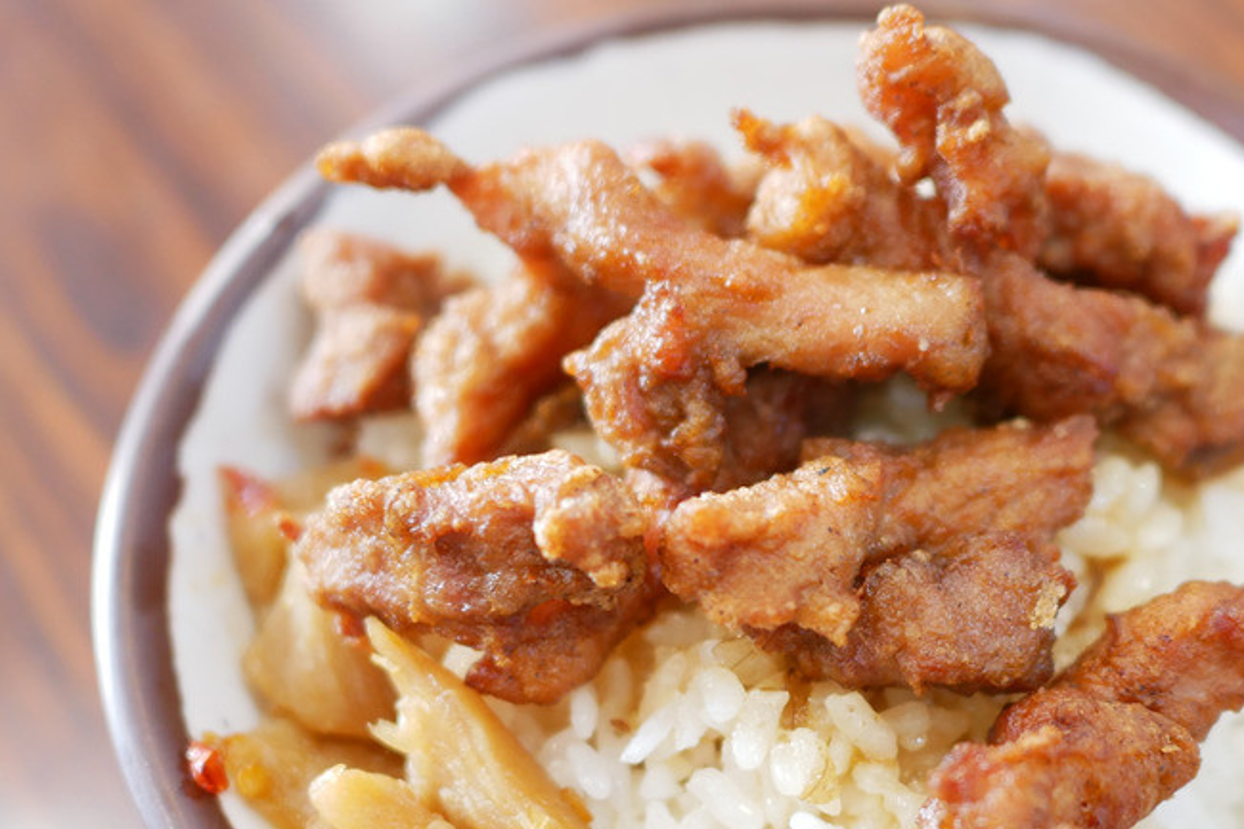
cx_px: 819
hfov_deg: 40.7
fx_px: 1658
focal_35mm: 48
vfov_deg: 27.7
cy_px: 626
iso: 500
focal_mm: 15
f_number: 1.7
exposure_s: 1/60
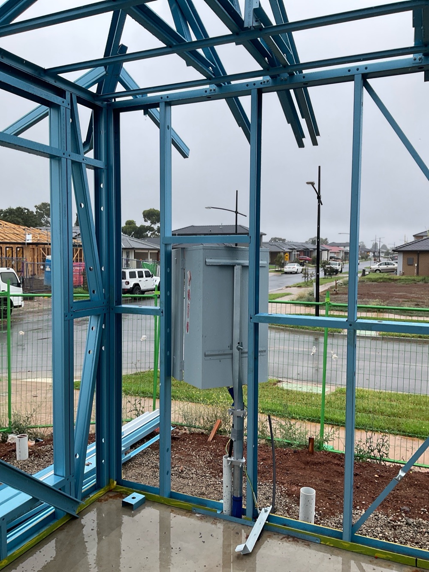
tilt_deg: -3.8
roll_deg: -0.3
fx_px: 479
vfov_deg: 61.7
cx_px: 214
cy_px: 286
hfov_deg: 48.2
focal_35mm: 29
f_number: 1.8
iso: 16
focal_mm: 3
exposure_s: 1/545
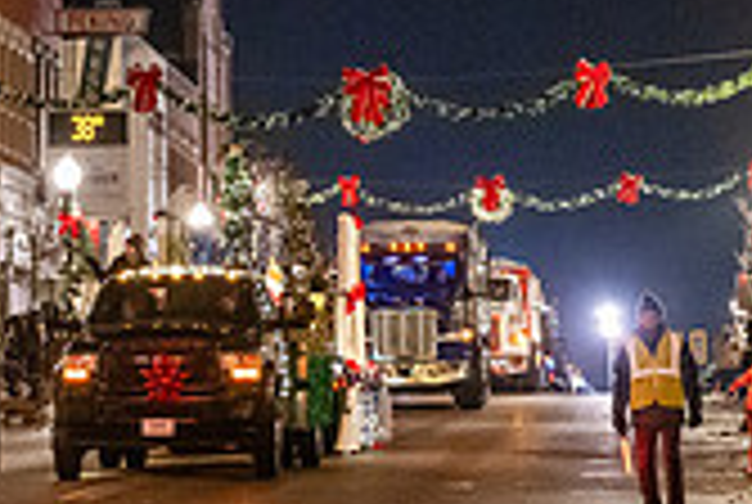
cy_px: -29
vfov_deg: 5.4
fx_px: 5294
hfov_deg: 8.1
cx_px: 27
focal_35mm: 253
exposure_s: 1/250
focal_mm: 73
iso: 6400
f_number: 2.8
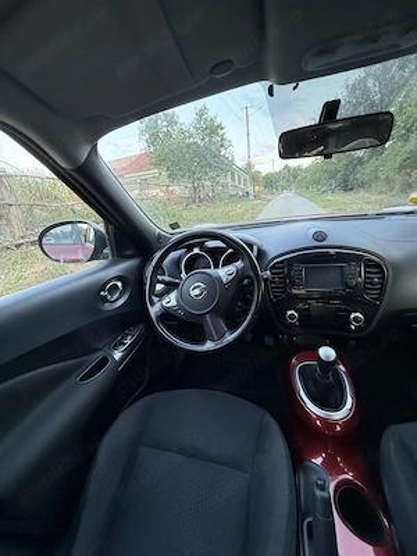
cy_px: 278
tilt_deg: -14.5
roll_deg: +7.0
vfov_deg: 102.1
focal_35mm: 14
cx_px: 208
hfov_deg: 85.7
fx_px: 225
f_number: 2.2
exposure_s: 1/89
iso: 320
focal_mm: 2.22
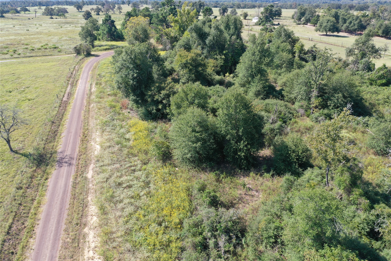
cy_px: 130
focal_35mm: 28
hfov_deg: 65.5
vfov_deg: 46.4
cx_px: 196
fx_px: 304
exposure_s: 1/200
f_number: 5
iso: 100
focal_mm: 10.26
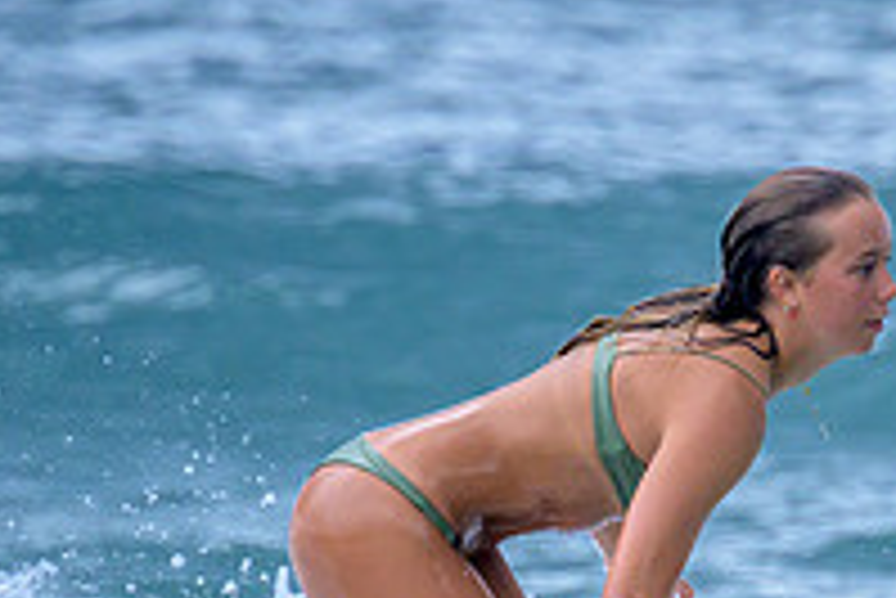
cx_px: 824
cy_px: 600
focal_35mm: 1903
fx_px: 47396
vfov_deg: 0.7
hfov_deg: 1.1
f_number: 8
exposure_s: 1/2000
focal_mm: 560
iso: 900
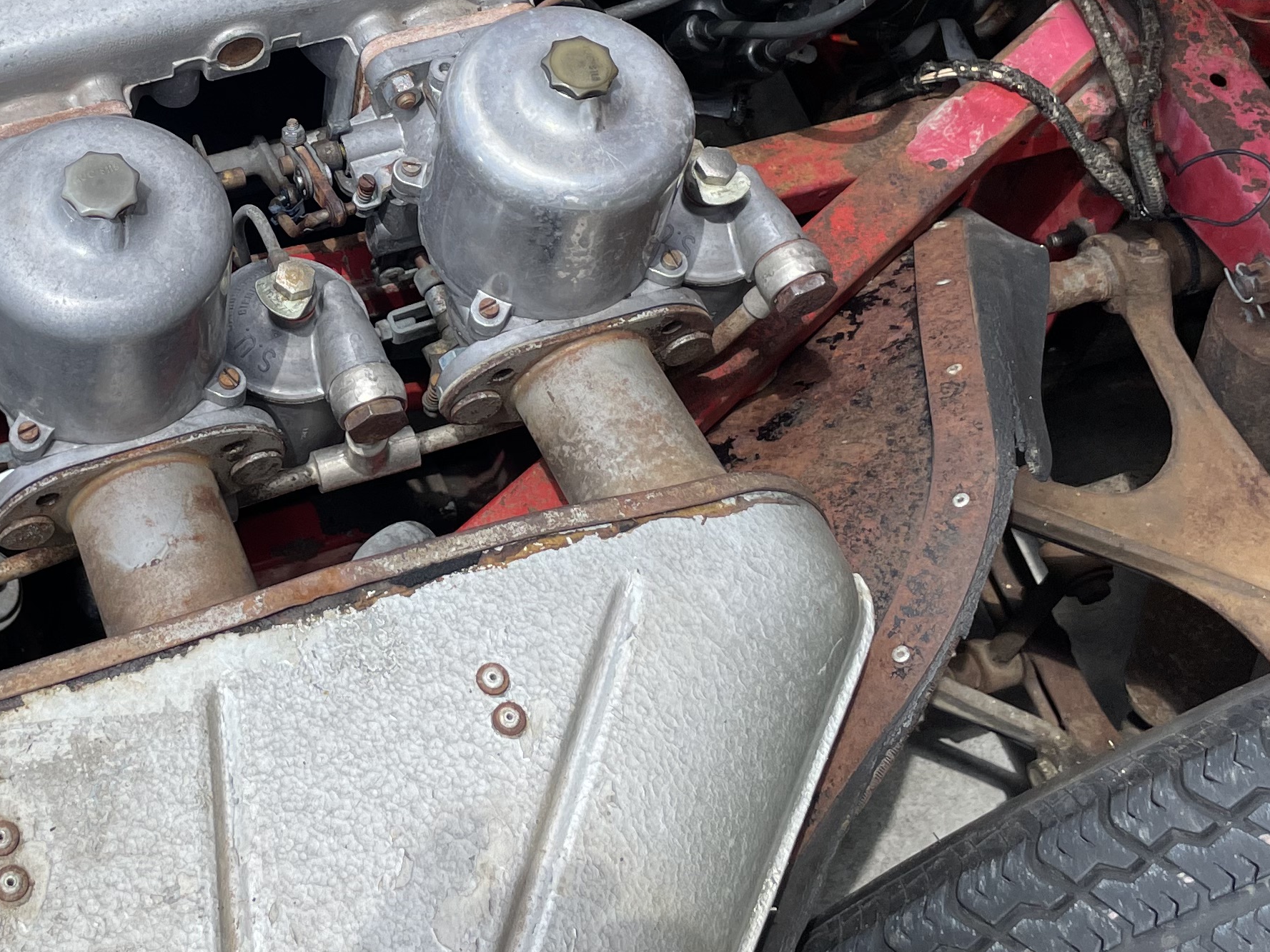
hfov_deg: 31.8
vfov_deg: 24.3
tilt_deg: -52.3
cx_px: 249
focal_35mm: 59
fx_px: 2165
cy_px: 150
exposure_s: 1/1416
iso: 32
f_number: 1.6
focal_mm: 4.2
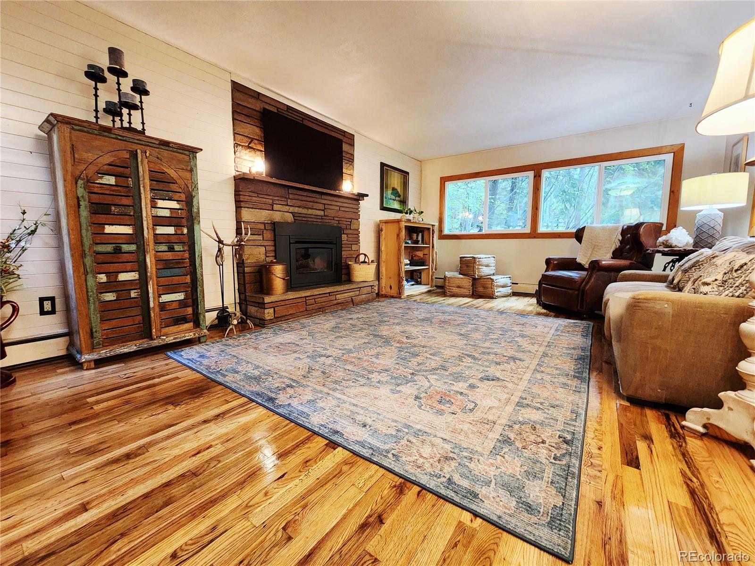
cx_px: 378
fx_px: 284
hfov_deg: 106.2
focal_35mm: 13
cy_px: 283
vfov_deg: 89.9
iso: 500
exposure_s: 1/30
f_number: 2.2
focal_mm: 2.2
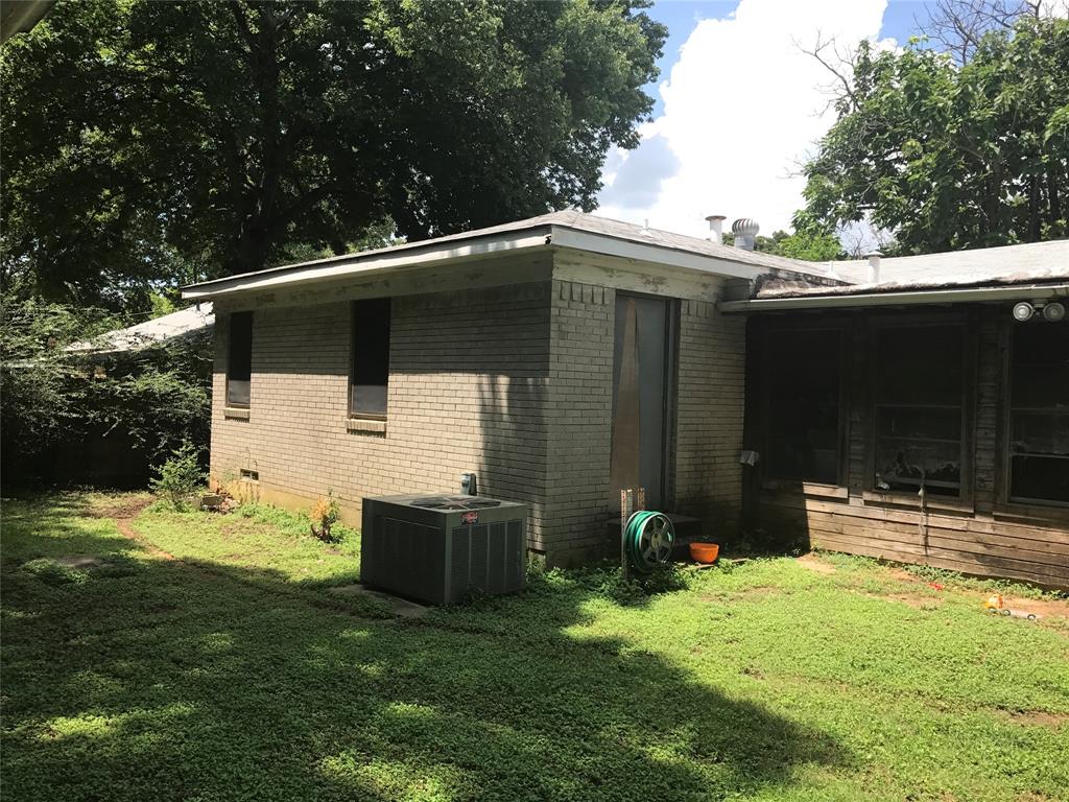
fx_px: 865
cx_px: 534
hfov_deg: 63.4
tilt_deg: +0.4
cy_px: 401
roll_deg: -1.4
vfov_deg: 49.7
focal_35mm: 28
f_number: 1.8
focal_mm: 3.99
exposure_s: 1/1198
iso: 20
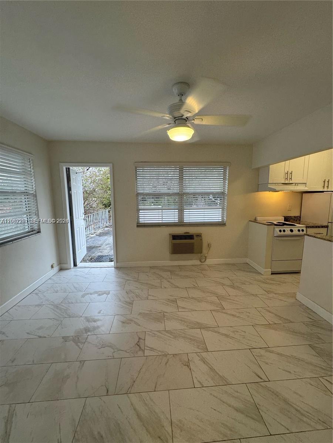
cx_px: 166
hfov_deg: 85.7
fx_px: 180
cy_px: 222
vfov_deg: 102.1
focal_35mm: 14
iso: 100
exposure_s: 1/120
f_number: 2.2
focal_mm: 2.22
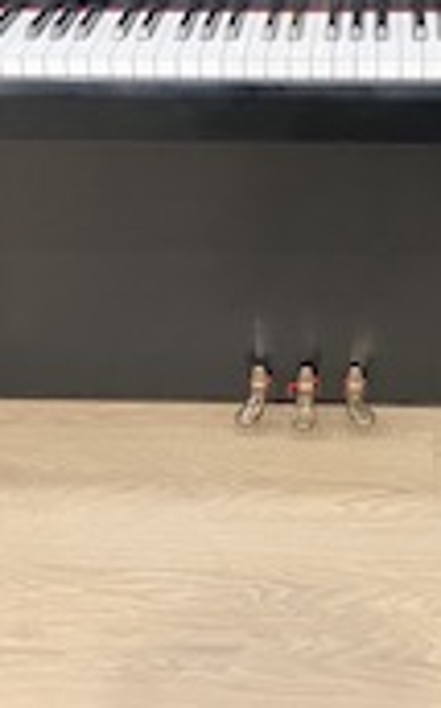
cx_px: 301
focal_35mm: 64
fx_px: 1235
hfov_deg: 20.2
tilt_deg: -26.7
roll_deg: +2.0
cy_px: 140
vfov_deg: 31.2
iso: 250
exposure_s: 1/60
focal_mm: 3.99
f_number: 1.8
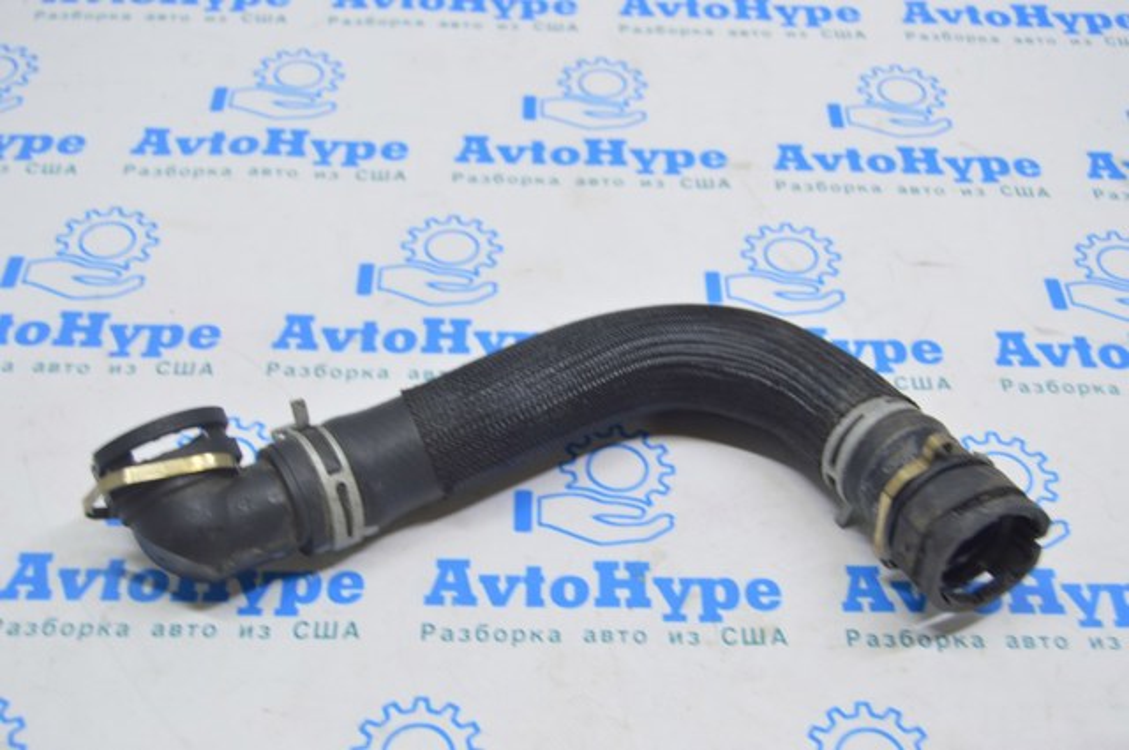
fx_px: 1503
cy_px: 375
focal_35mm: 48
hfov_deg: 41.2
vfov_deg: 28.0
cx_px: 564
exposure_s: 1/20
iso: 400
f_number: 5.6
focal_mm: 32
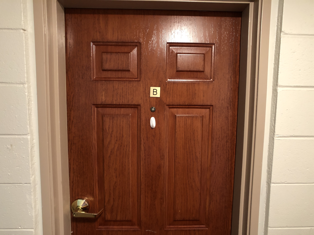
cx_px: 157
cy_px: 118
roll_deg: -1.9
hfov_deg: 63.4
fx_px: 254
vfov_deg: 49.7
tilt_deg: -5.9
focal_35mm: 28
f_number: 1.8
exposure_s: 1/15
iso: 100
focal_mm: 3.99
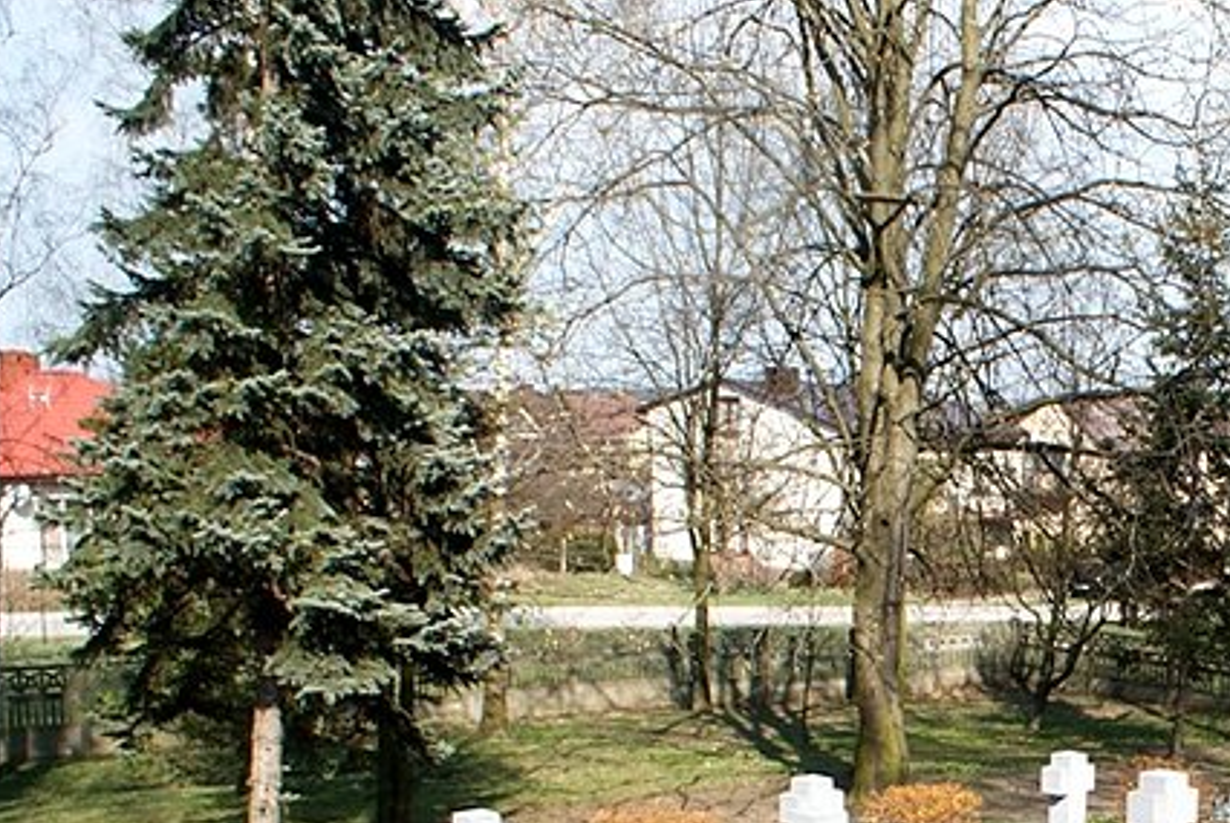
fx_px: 1949
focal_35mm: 57
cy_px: 820
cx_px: 1172
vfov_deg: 22.9
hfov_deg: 32.7
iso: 100
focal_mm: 18
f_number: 10
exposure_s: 1/100
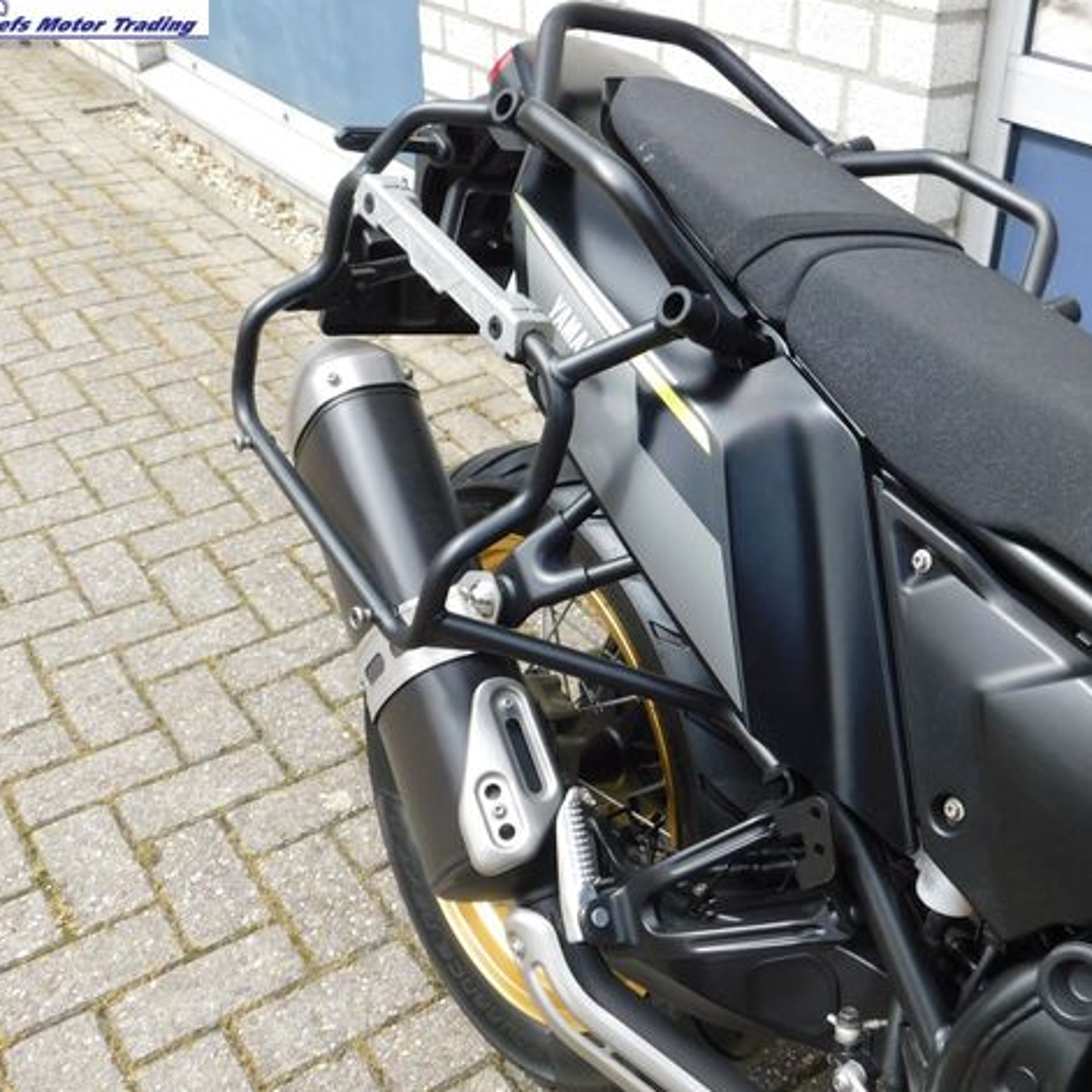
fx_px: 1285
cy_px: 545
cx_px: 654
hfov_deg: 45.8
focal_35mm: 36
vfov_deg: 46.0
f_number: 3.2
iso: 125
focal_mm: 5.3
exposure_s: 1/250
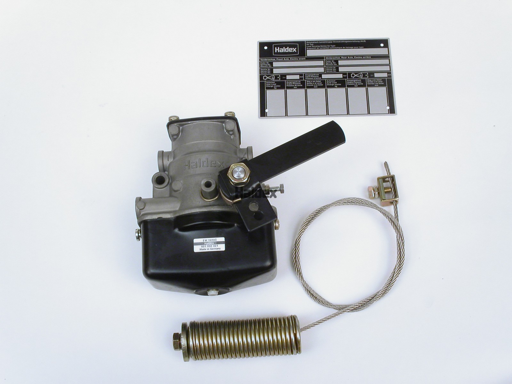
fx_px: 666
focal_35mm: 45
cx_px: 256
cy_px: 192
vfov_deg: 32.2
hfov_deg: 42.1
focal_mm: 9.3
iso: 100
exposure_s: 1.5
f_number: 6.7
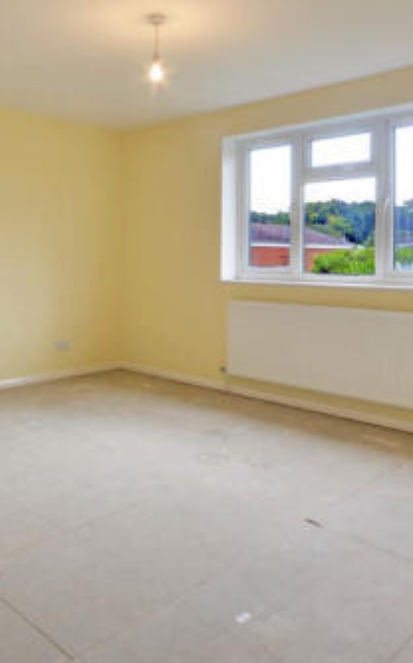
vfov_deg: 57.5
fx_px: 596
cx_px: 137
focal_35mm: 33
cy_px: 248
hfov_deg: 37.8
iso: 100
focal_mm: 11
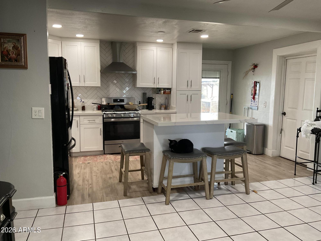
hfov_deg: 61.7
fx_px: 269
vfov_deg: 48.2
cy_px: 120
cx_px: 160
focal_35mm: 29
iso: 64
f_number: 1.8
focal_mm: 3
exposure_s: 1/60
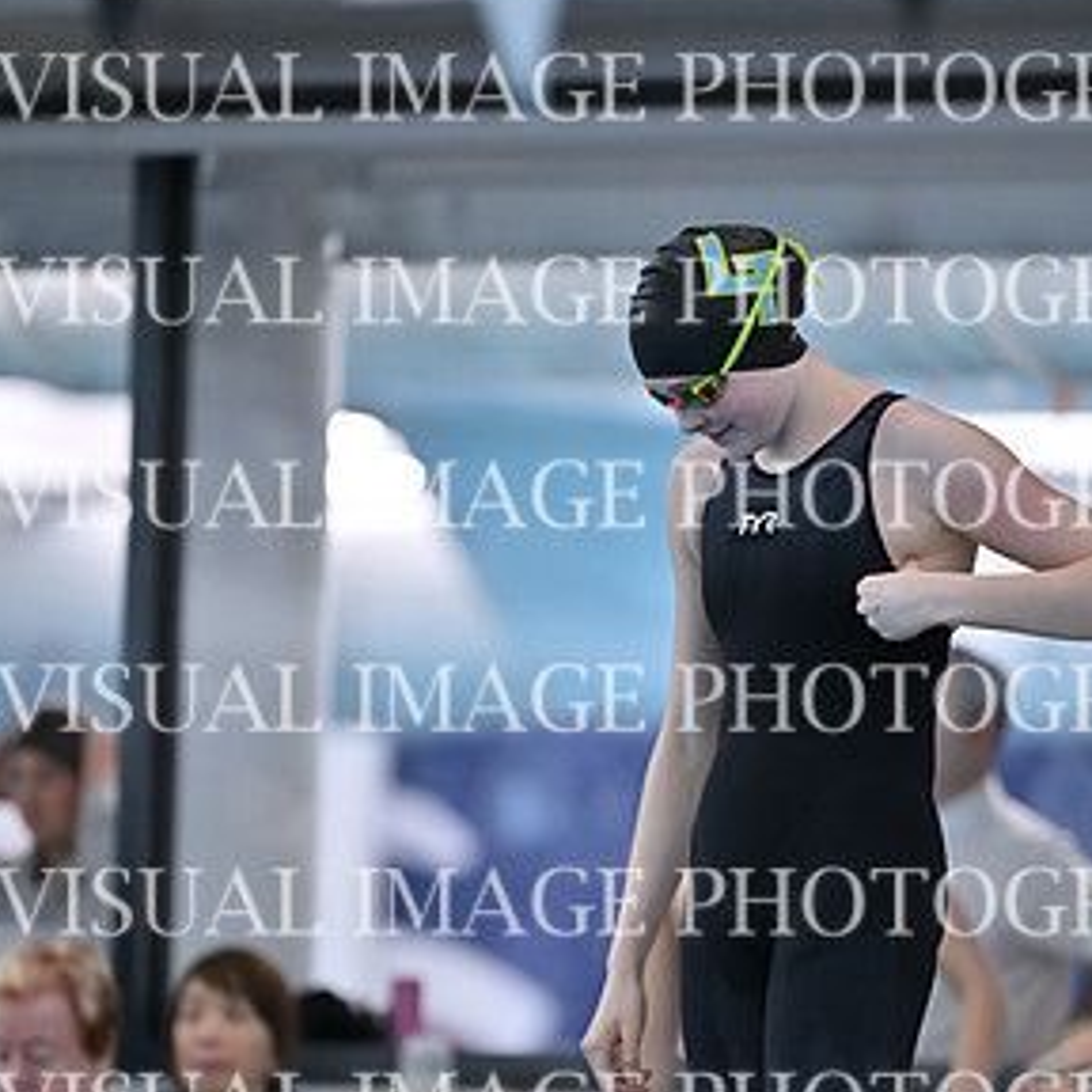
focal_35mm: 342
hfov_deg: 5.1
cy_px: 800
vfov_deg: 5.1
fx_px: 12206
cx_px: 650
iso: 1250
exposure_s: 1/1000
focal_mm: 200
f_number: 2.8
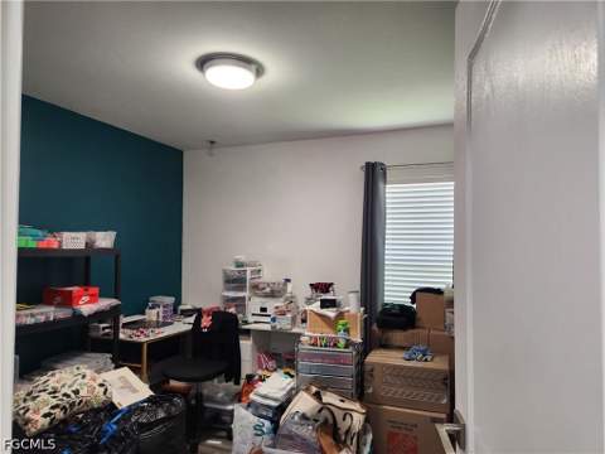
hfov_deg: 73.9
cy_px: 227
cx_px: 302
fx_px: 402
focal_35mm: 23
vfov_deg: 58.9
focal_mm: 5.4
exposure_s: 1/120
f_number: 1.8
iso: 200
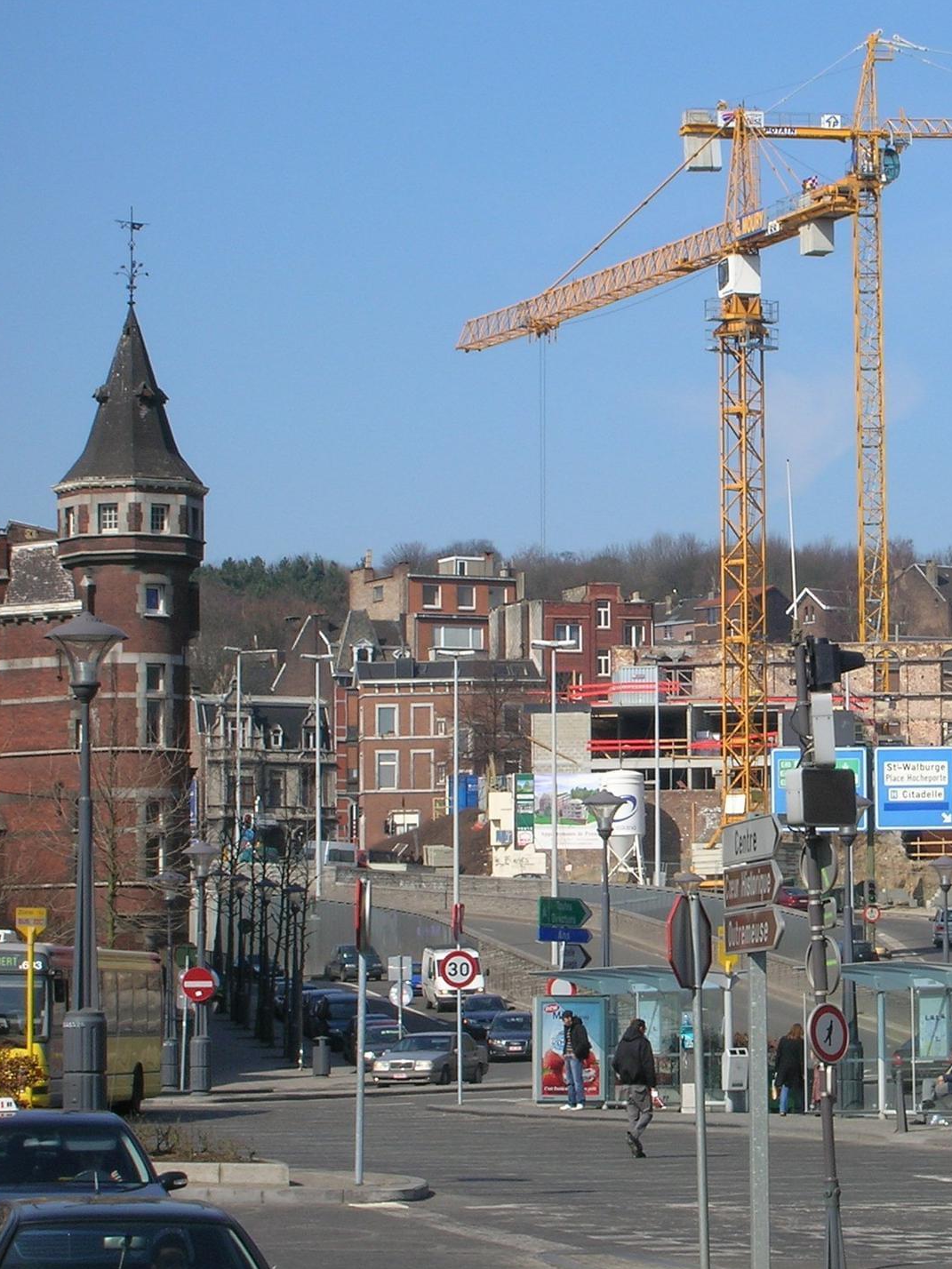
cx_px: 843
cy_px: 636
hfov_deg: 10.8
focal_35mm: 137
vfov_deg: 14.4
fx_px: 5024
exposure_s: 1/145
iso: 50
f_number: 8.2
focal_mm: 17.1
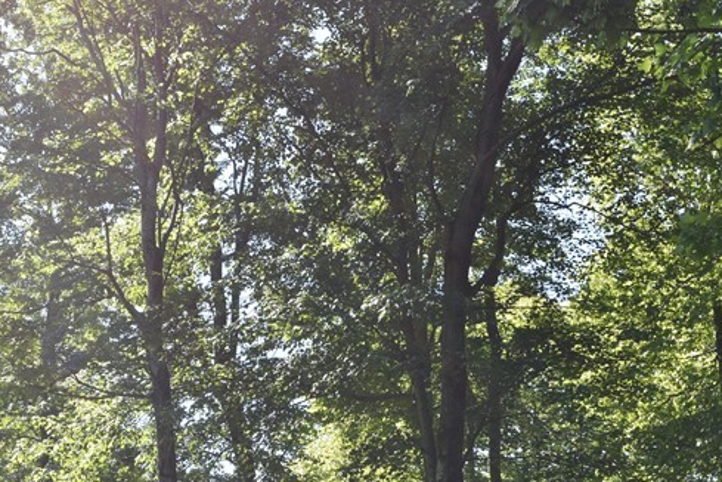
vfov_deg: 16.7
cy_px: 473
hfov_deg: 25.0
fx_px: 1604
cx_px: 161
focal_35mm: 80
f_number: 8
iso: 220
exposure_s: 1/250
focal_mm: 24
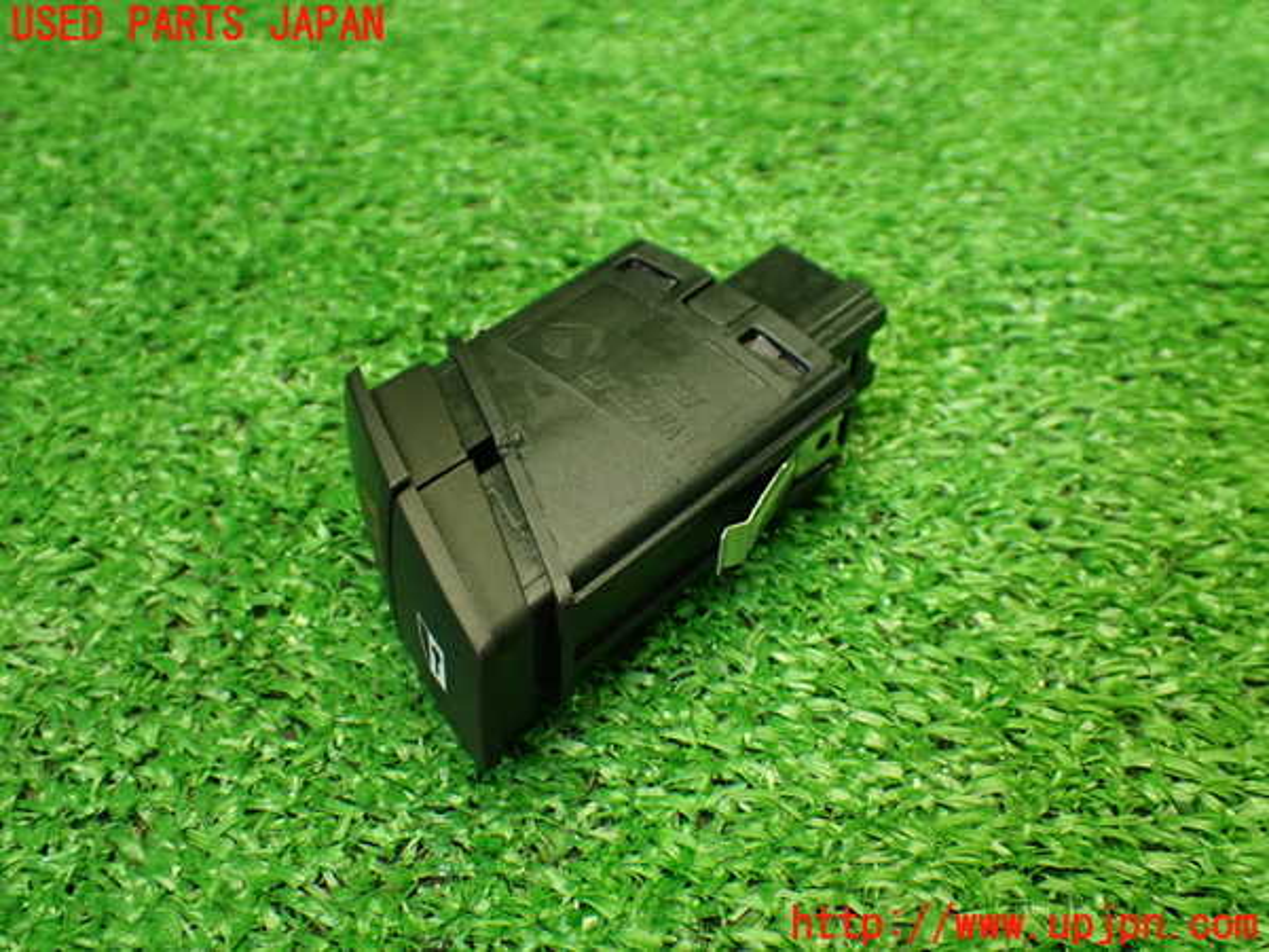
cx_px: 634
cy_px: 476
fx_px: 1503
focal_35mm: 41
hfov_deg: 45.8
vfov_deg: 35.1
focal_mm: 7.31
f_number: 2.8
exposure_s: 1/100
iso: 800
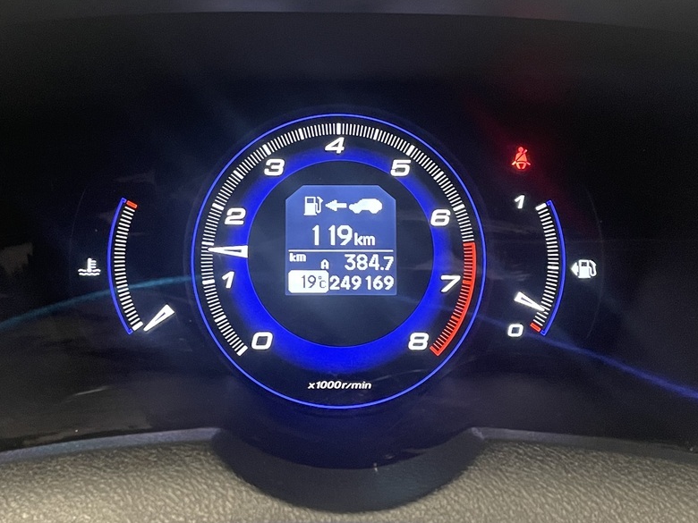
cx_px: 315
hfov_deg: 39.6
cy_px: 209
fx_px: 968
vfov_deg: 30.2
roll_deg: -1.7
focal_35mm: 48
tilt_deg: -14.8
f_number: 1.6
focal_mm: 4.2
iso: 500
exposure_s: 1/48
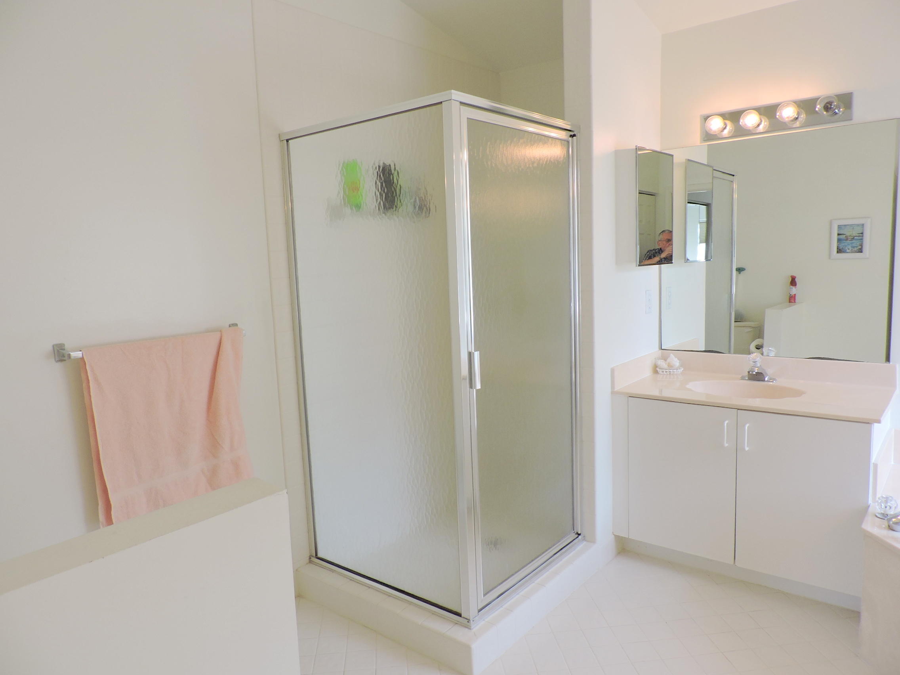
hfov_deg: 71.6
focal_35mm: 24
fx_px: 624
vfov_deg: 56.8
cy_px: 338
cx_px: 450
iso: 100
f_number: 3
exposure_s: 1/40
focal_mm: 4.3
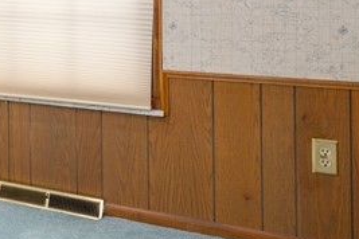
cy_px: -22
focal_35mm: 57
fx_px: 568
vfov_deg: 22.5
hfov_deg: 26.4
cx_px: -166
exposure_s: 1/60
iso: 200
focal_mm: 14
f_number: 8
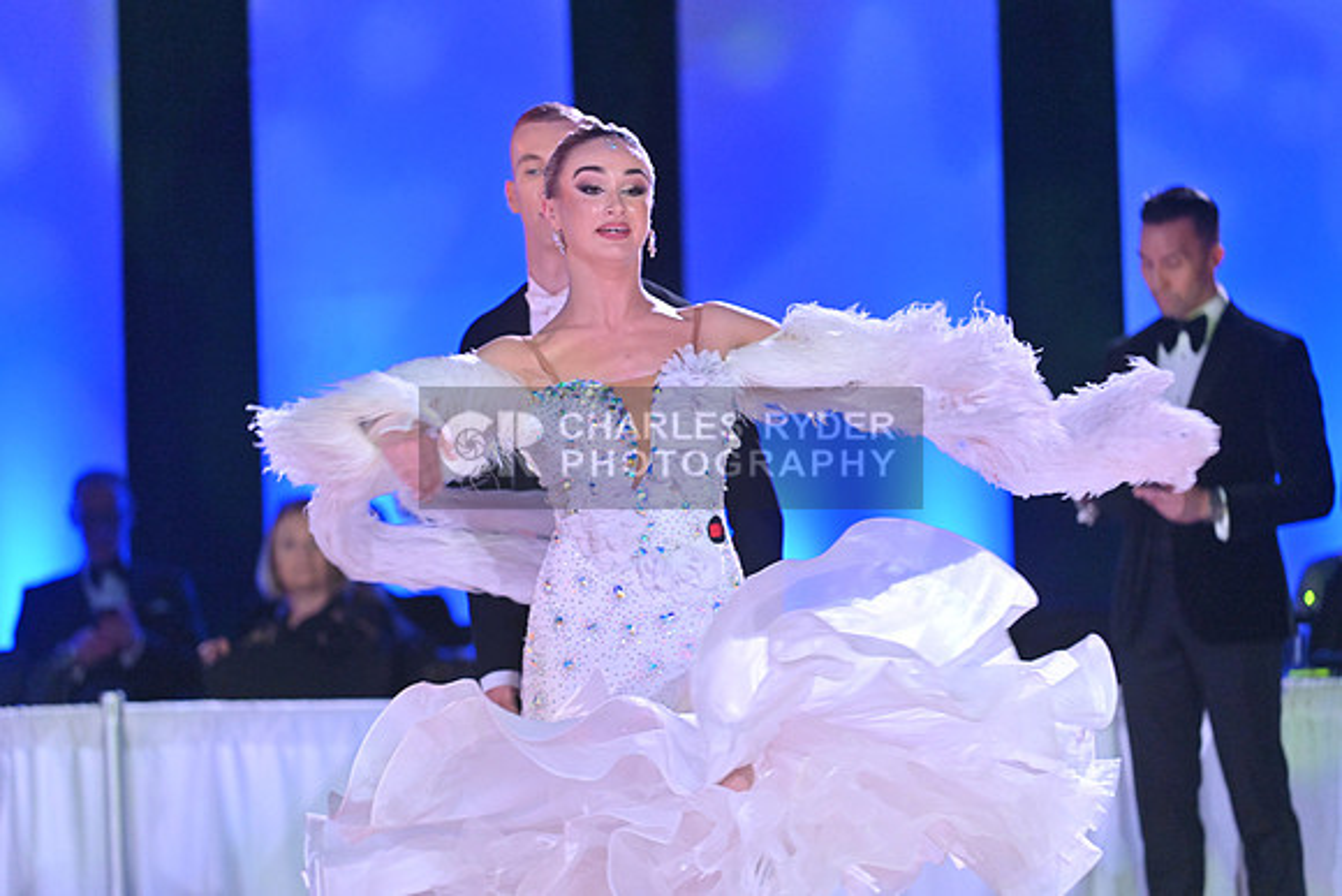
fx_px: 7457
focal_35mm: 200
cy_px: 448
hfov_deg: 10.3
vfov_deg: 6.9
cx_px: 671
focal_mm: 200
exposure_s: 1/400
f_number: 4
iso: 4000
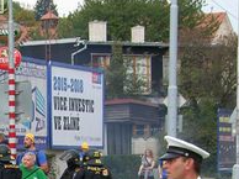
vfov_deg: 7.4
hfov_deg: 9.8
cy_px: 273
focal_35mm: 198
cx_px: -64
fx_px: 1365
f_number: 4.6
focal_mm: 15.5
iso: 50
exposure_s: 1/200
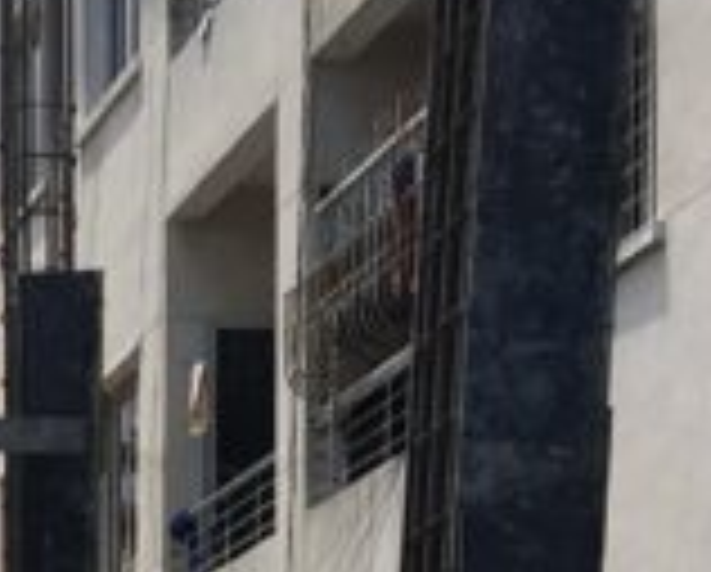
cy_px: 1230
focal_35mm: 183
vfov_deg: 8.0
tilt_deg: -0.2
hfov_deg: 10.0
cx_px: -567
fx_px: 3858
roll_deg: -0.1
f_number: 2.2
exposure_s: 1/2198
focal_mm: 4.15
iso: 25
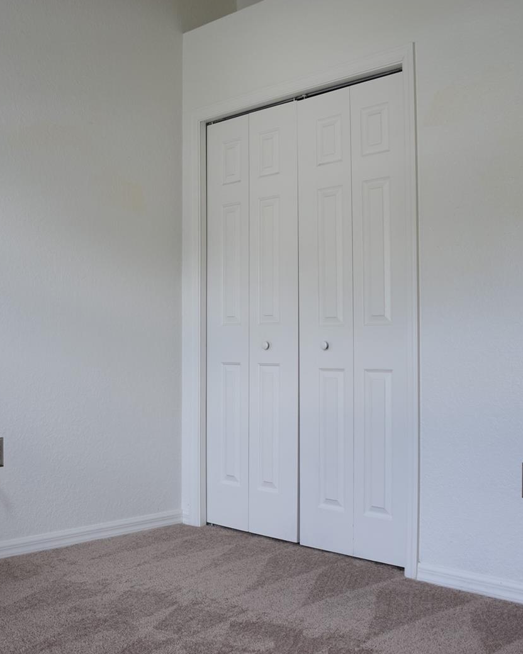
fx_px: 755
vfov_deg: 46.8
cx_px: 222
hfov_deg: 38.1
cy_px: 330
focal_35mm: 39
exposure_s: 1/25
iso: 100
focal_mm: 18
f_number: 3.5
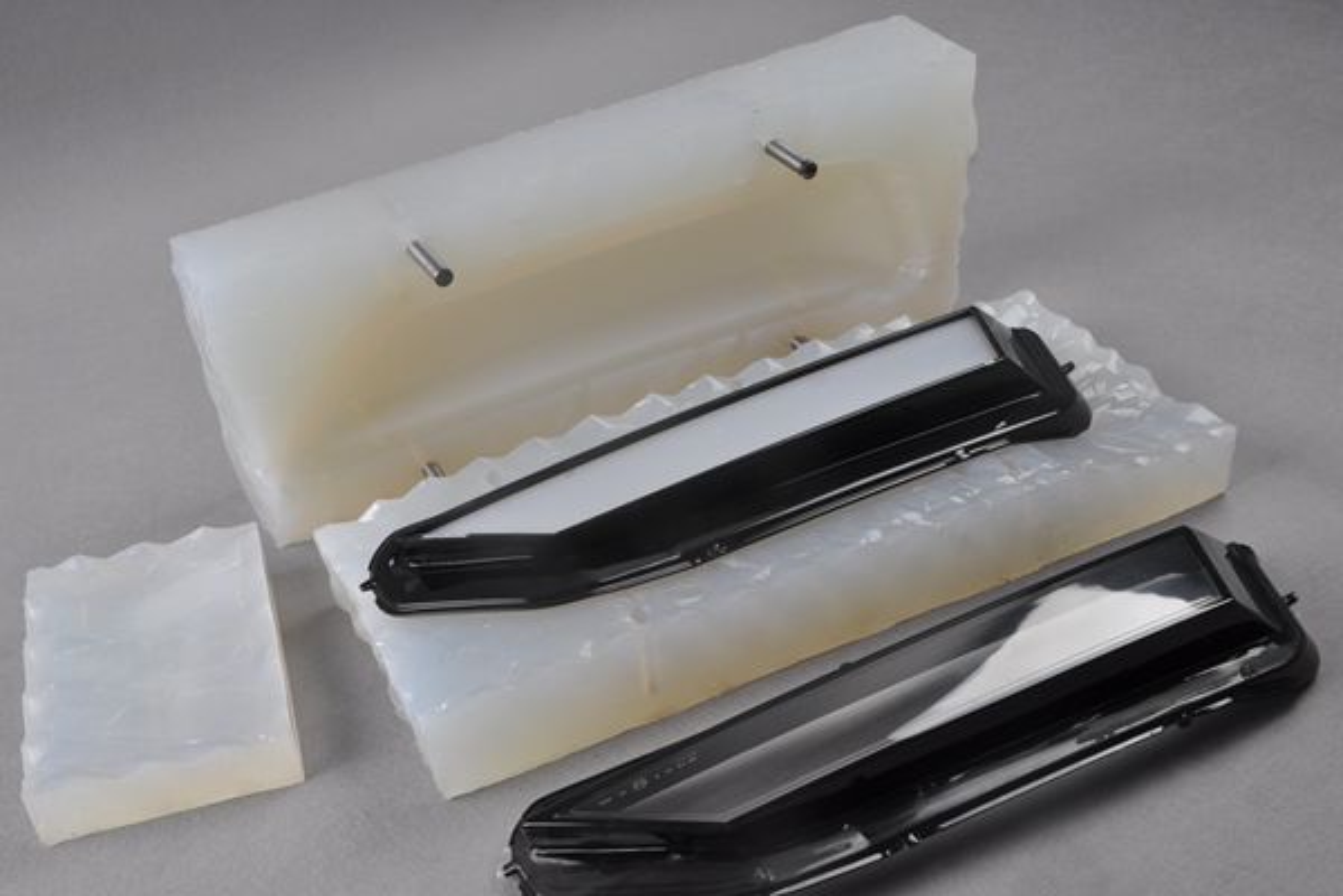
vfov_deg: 35.5
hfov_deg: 51.3
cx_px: 672
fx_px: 1399
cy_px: 448
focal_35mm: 38
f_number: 16
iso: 200
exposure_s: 1/1.6
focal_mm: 25
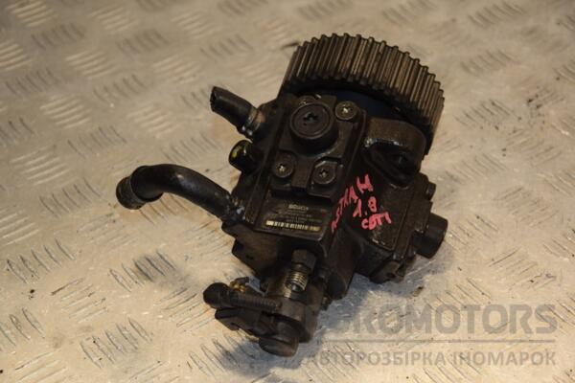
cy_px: 192
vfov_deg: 14.7
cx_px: 288
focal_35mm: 93
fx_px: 1485
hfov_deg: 21.9
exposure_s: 1/200
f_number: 5.6
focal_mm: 62
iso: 800
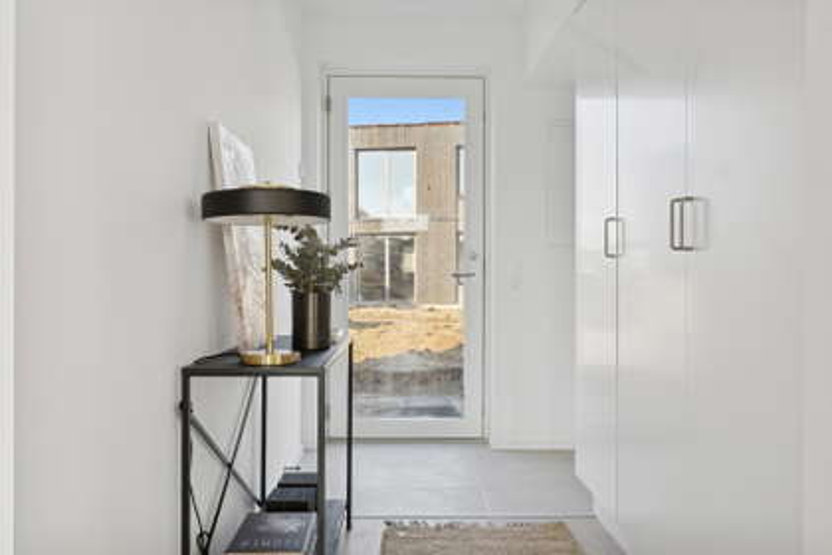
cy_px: 278
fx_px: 693
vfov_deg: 43.6
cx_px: 416
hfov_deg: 61.9
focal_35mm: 30
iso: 200
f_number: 8
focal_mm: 20
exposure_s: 1/80
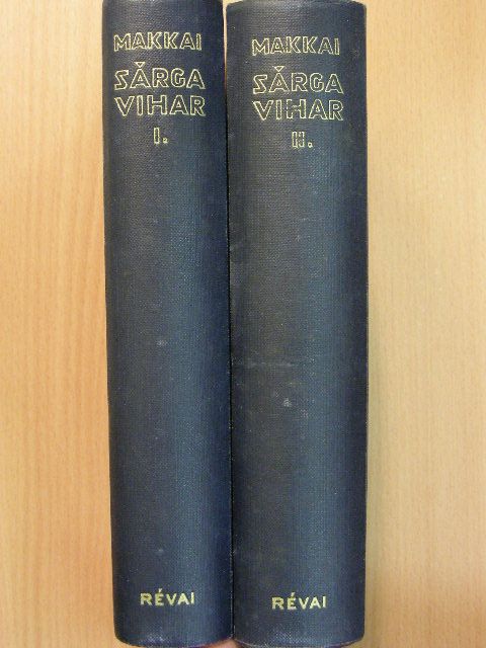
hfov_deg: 27.5
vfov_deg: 36.2
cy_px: 324
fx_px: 992
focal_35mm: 53
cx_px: 243
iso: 200
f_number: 3.5
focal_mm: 8.8
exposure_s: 1/12.1
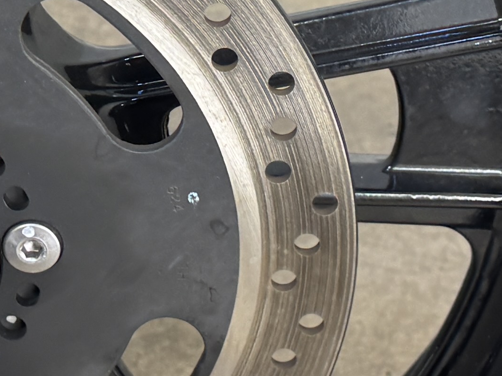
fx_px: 1871
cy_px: 28
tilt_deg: -41.2
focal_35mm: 129
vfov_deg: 11.4
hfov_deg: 15.2
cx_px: 137
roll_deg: +0.8
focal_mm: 6.76
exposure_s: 1/120
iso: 100
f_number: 1.78
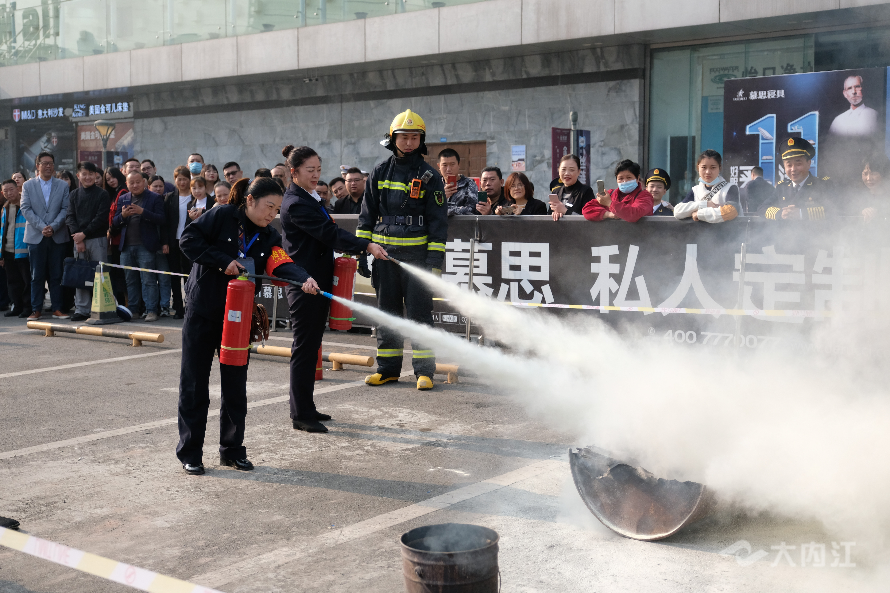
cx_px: 445
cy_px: 296
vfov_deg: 28.6
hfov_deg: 41.9
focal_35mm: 47
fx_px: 1162
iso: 800
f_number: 2.8
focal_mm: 31.1
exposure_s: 1/6400
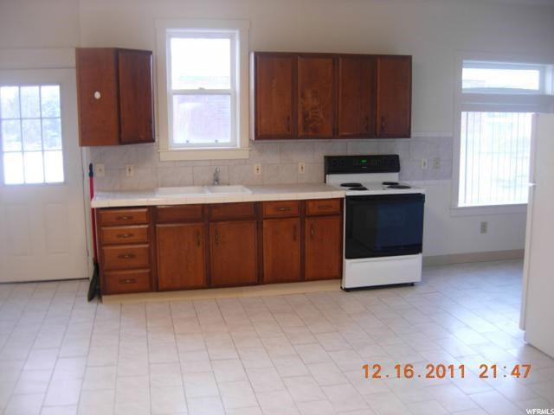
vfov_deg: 39.7
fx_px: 576
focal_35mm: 36
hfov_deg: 51.4
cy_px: 208
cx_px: 277
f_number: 2.7
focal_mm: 7.5
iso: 50
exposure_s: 1/10.3
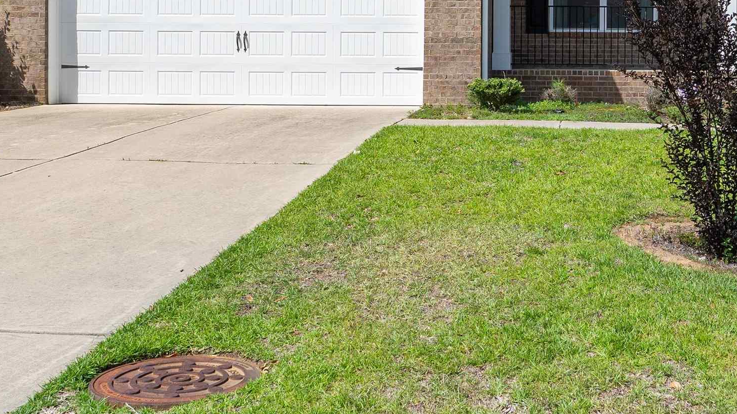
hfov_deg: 52.2
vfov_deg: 29.1
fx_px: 705
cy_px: -59
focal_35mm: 36
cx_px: 572
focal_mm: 11
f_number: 6.3
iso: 200
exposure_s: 1/800
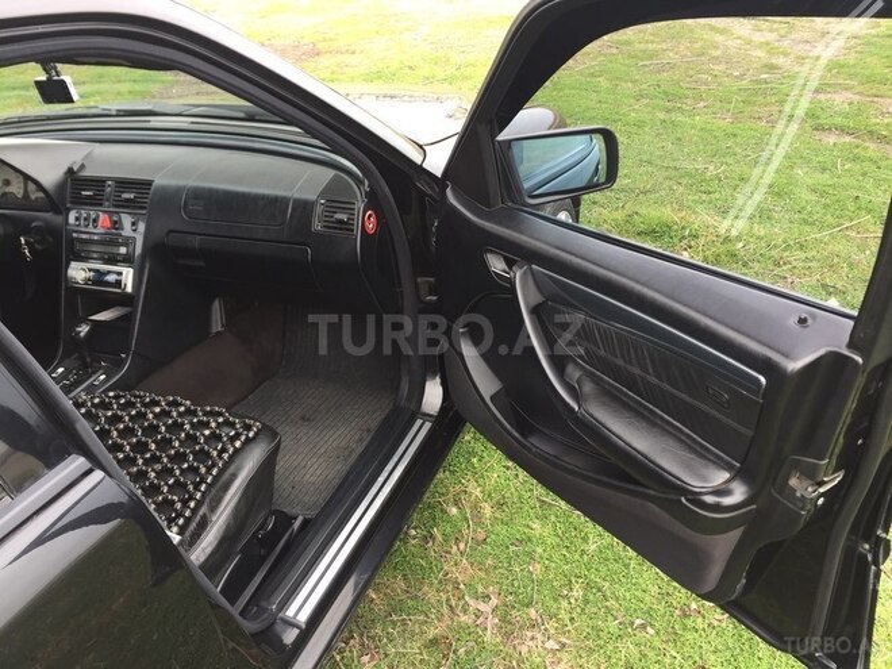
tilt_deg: -31.2
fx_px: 747
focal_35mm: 29
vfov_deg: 48.2
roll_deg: +6.2
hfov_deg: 61.7
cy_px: 334
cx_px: 446
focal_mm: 4.15
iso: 32
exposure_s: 1/100
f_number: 2.2
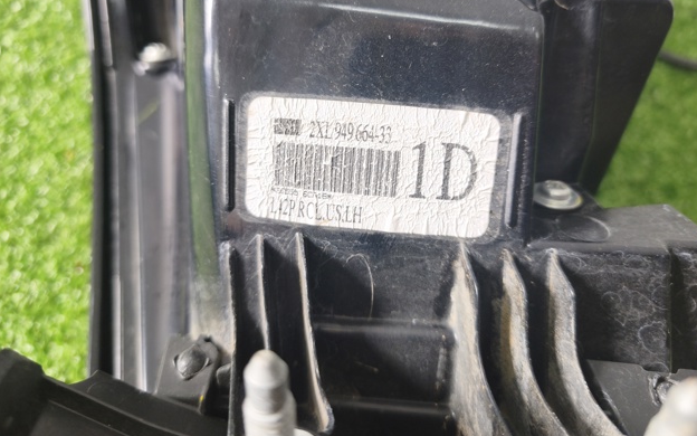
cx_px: 353
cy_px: 171
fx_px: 475
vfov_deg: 48.9
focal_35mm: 25
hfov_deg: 72.5
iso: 200
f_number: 1.7
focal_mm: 5.35
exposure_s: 1/100
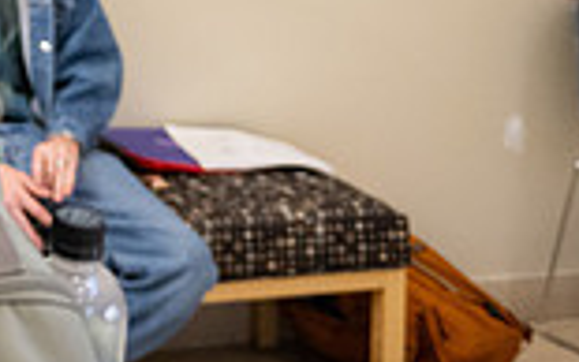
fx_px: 1926
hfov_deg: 15.3
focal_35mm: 122
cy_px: -211
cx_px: -385
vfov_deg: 10.3
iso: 3200
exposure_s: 1/500
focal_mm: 32
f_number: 2.8
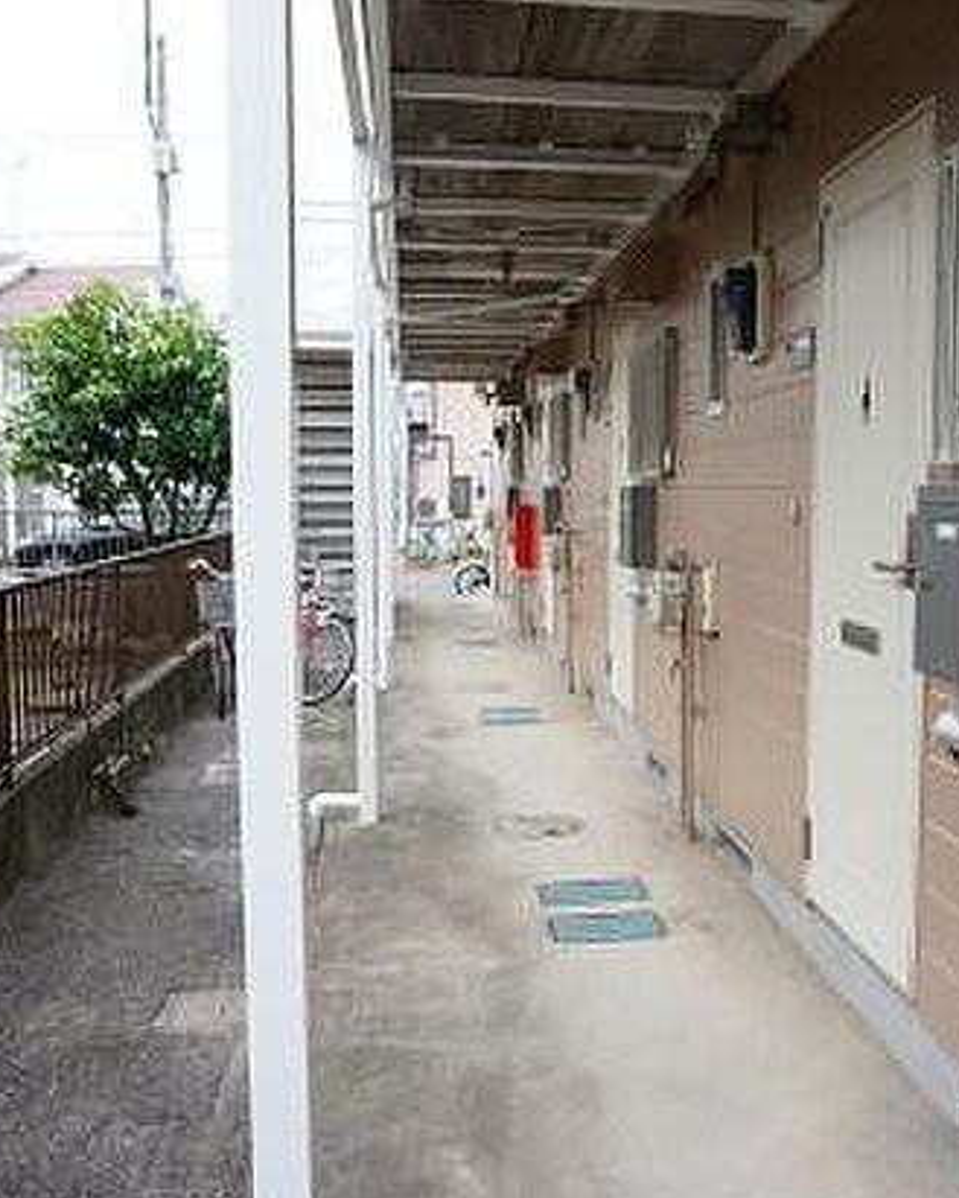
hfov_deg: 41.6
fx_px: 1241
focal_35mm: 35
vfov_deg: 51.5
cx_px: 653
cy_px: 612
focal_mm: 16
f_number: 4.5
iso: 200
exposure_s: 1/100
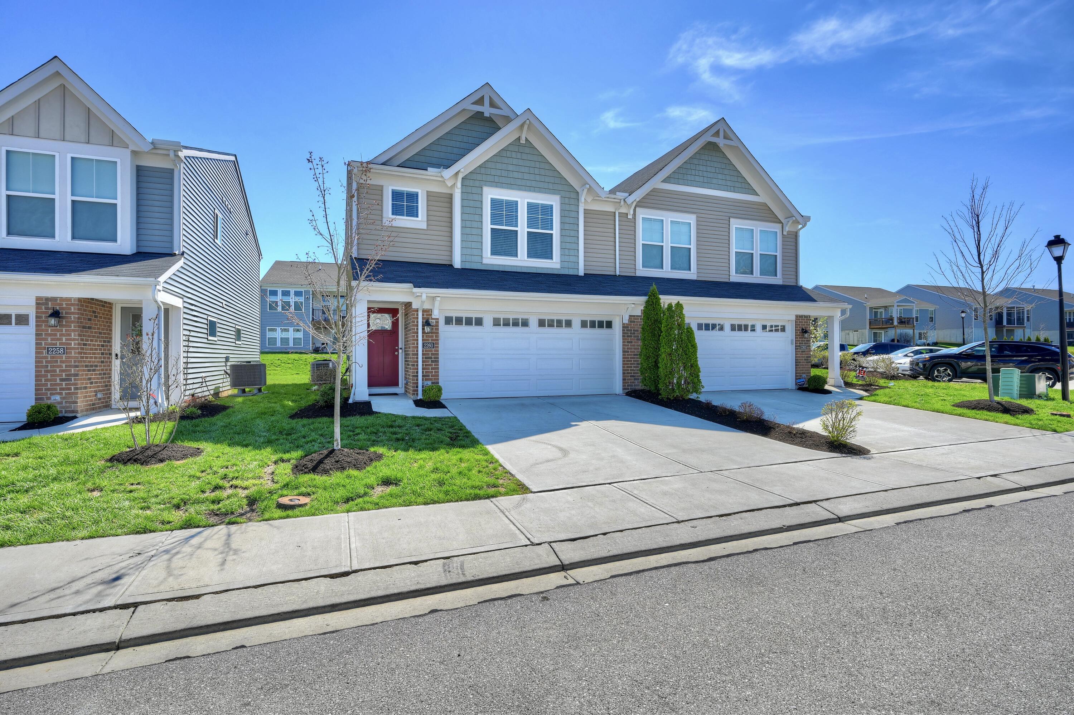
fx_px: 522
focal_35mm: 18
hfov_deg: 91.6
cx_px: 537
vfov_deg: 68.8
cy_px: 358
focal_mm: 17.5
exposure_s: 1/60
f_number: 11
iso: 100
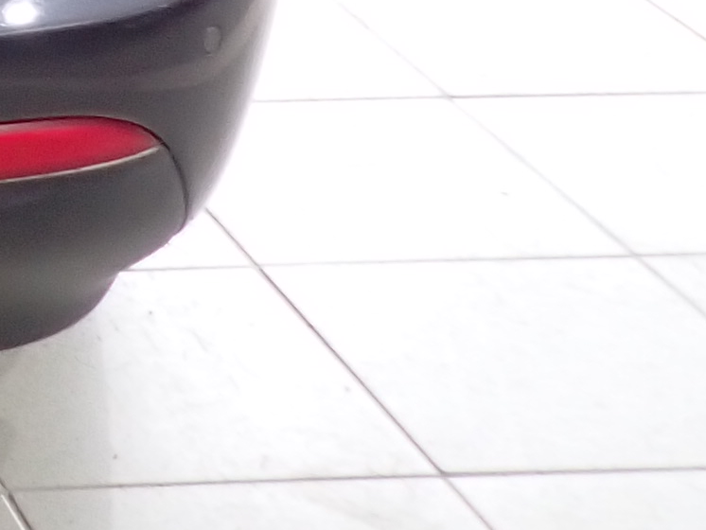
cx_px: -931
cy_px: -516
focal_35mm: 134
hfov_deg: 12.1
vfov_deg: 10.2
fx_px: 2734
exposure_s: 1/60
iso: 200
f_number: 2
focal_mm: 4.5
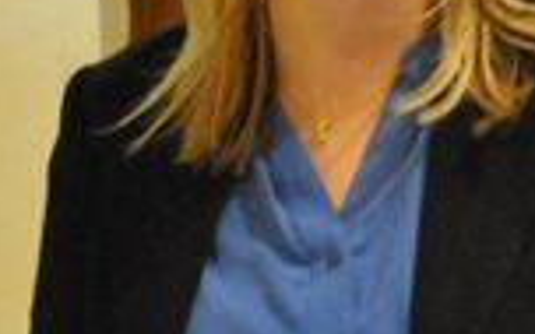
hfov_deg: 10.4
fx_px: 2931
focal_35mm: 201
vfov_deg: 6.5
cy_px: 121
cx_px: 84
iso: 1600
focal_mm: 26
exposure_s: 1/20
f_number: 4.2
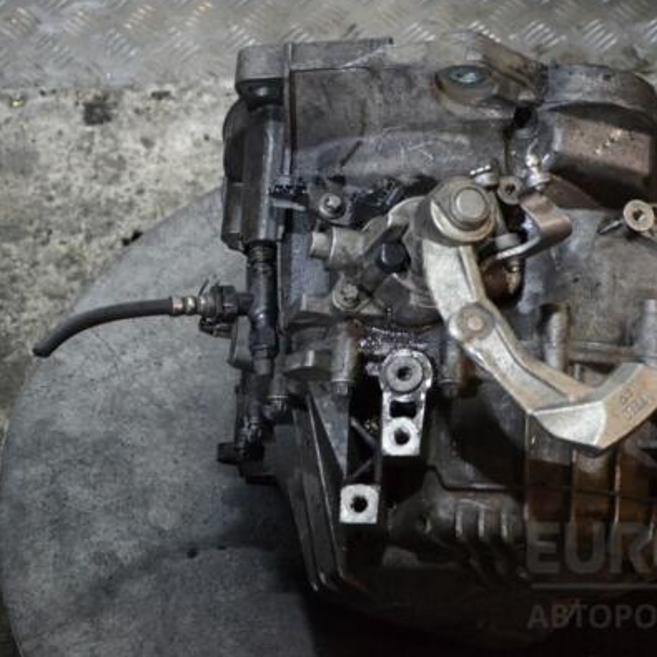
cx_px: 496
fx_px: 1911
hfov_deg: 19.4
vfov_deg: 19.5
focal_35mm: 89
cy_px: 326
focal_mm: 46
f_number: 5.3
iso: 2200
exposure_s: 1/30
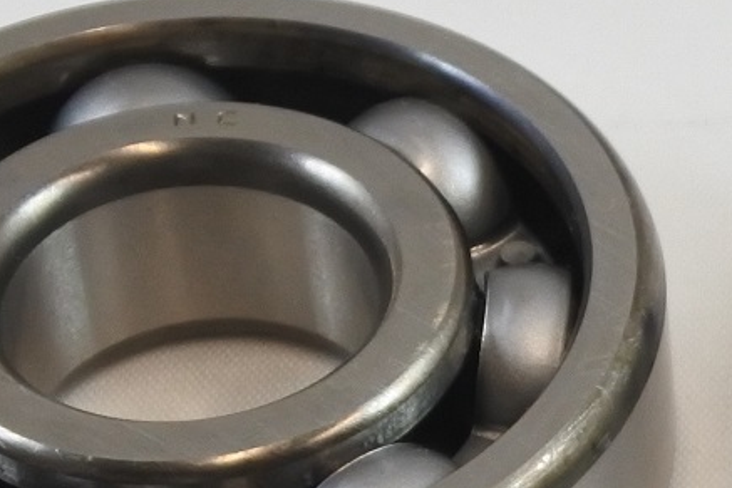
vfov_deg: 6.8
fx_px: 4065
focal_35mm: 200
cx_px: 1053
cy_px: 667
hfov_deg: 10.0
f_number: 4.5
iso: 400
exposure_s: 1/125
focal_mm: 18.4
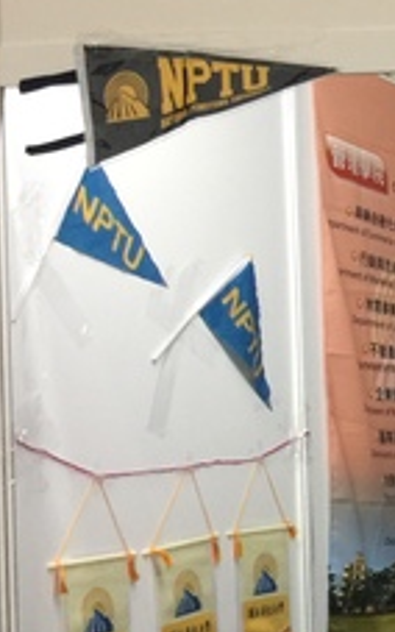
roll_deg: -1.8
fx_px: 1635
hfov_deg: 11.6
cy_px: 555
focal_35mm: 95
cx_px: 907
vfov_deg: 21.4
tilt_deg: -3.8
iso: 80
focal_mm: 4.15
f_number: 2.2
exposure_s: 1/17
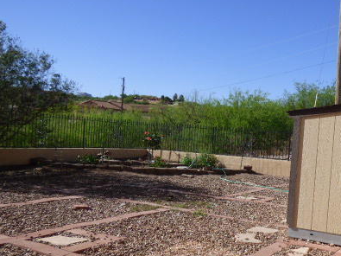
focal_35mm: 47
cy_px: 154
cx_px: 262
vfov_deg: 30.8
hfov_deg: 39.2
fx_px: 463
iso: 100
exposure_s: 1/1600
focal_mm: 5.04
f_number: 3.2
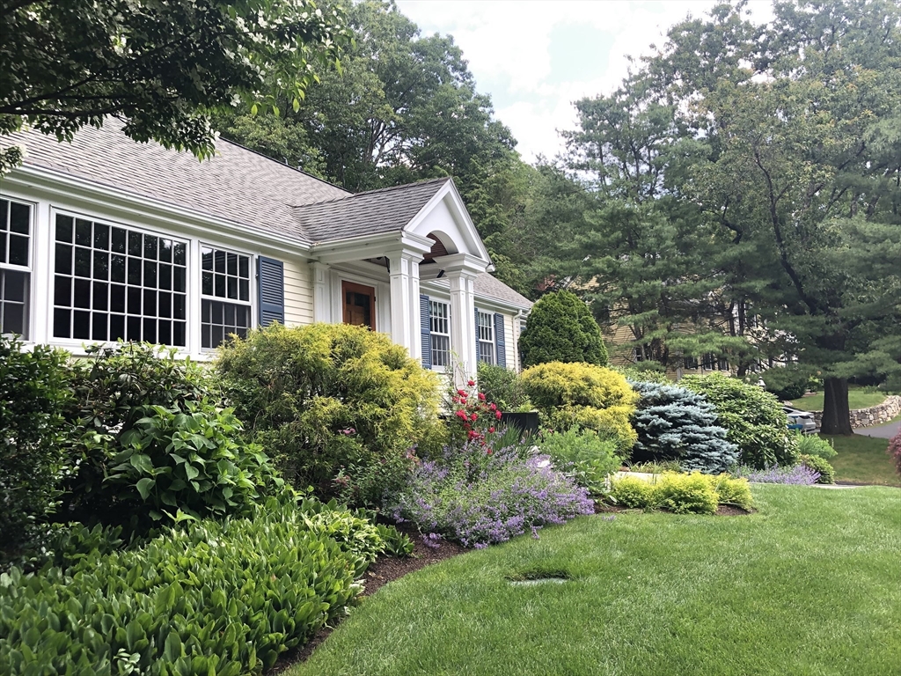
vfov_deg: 49.7
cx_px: 450
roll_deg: +3.1
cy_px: 338
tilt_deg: +7.3
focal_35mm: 28
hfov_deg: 63.4
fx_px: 729
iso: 20
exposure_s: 1/239
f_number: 1.8
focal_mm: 3.99
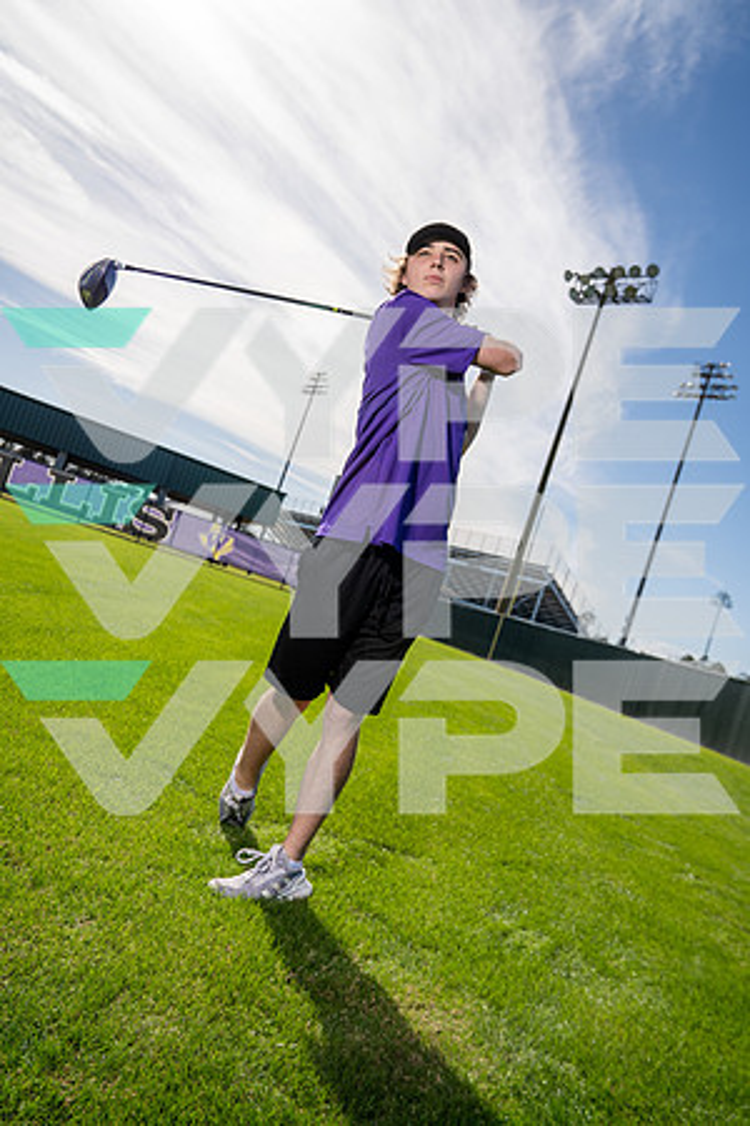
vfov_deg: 65.5
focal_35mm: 28
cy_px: 563
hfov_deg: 46.4
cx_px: 375
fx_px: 875
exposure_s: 1/640
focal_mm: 28
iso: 100
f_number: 5
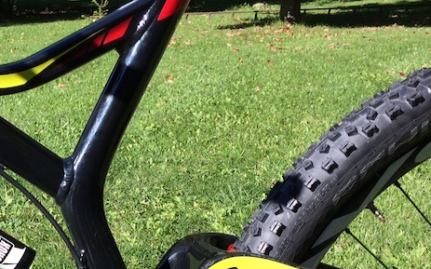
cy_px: 263
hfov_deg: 28.3
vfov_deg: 18.7
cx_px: -4
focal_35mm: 68
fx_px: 798
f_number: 2.2
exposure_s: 1/1026
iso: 32
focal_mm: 4.15
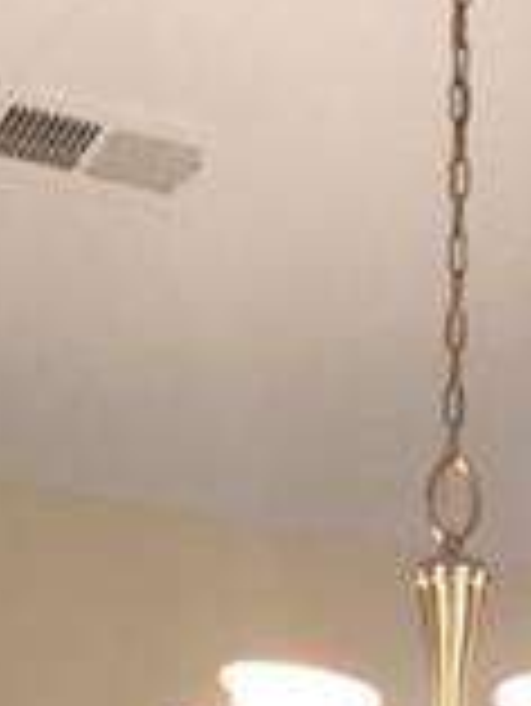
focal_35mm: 156
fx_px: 3186
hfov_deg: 9.5
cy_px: 1632
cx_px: 461
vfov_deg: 10.9
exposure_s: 1/24
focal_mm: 3.3
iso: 50
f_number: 2.4
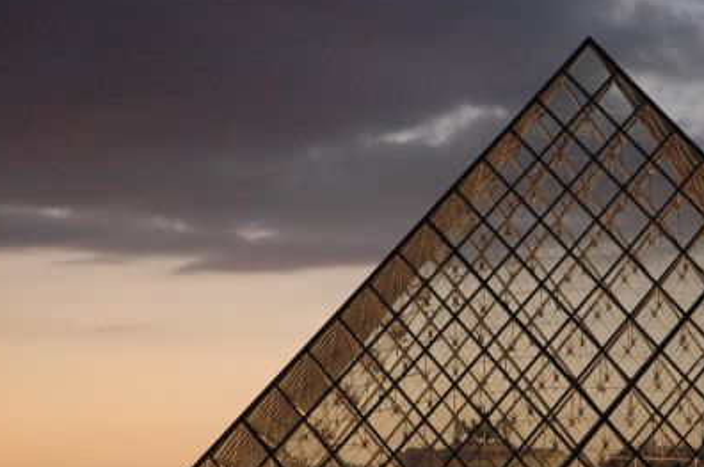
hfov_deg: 12.5
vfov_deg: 8.3
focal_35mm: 164
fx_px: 3203
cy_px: 332
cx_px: 621
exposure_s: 1/20
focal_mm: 60
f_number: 4.5
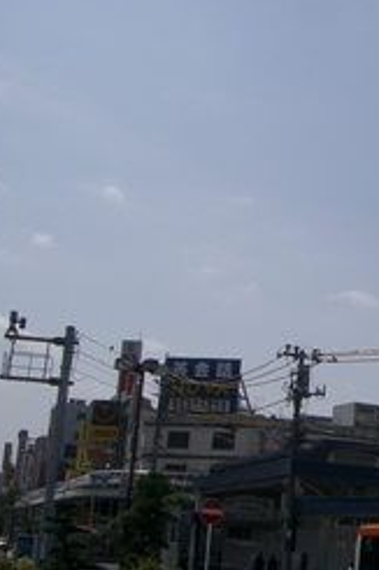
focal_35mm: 67
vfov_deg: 30.0
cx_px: 507
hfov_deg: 18.7
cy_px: 330
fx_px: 1059
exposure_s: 1/1000
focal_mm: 5.8
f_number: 4.3
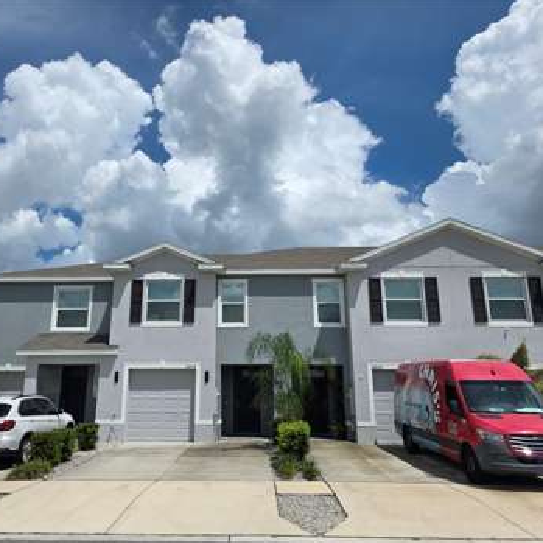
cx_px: 227
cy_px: 277
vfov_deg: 57.3
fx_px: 497
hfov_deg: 57.0
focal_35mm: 28
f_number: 1.7
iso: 40
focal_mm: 6.3
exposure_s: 1/7944
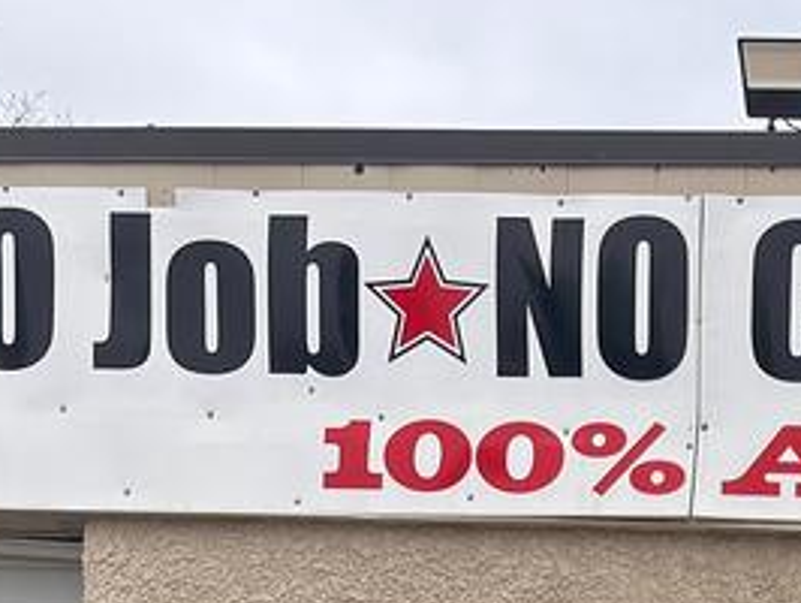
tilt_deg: -3.3
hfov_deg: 14.0
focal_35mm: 125
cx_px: 1448
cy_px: 1369
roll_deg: -2.6
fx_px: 2895
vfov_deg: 10.5
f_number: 1.6
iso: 50
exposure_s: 1/1667
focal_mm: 5.96
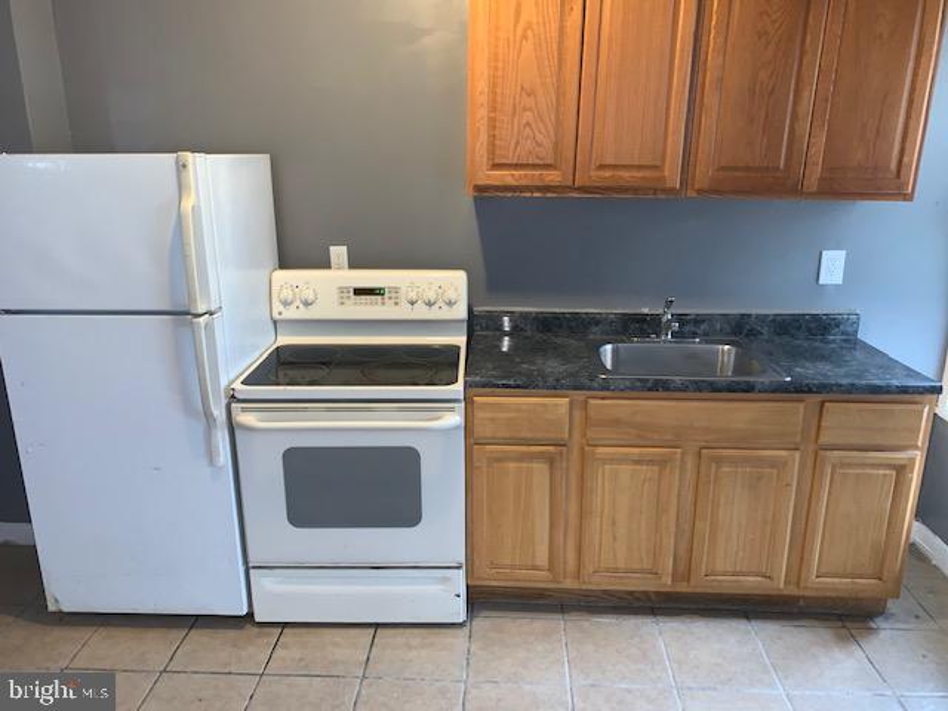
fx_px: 712
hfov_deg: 67.3
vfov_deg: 53.1
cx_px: 474
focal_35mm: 26
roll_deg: +0.0
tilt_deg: -17.4
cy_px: 356
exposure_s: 1/15
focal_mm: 4.25
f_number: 1.8
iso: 80
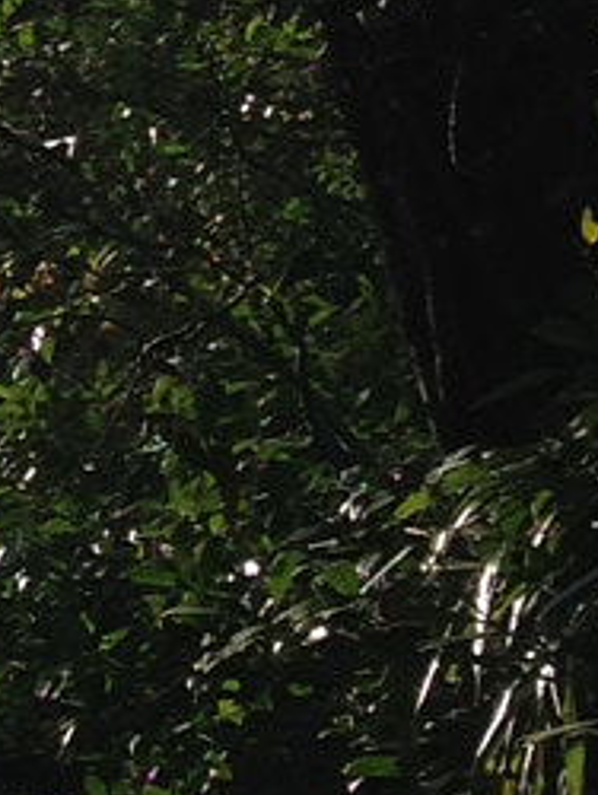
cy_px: -922
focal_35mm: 211
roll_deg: -0.4
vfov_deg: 8.7
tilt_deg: +36.8
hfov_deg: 6.8
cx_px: -684
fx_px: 4852
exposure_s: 1/797
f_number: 2.4
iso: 50
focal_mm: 4.12
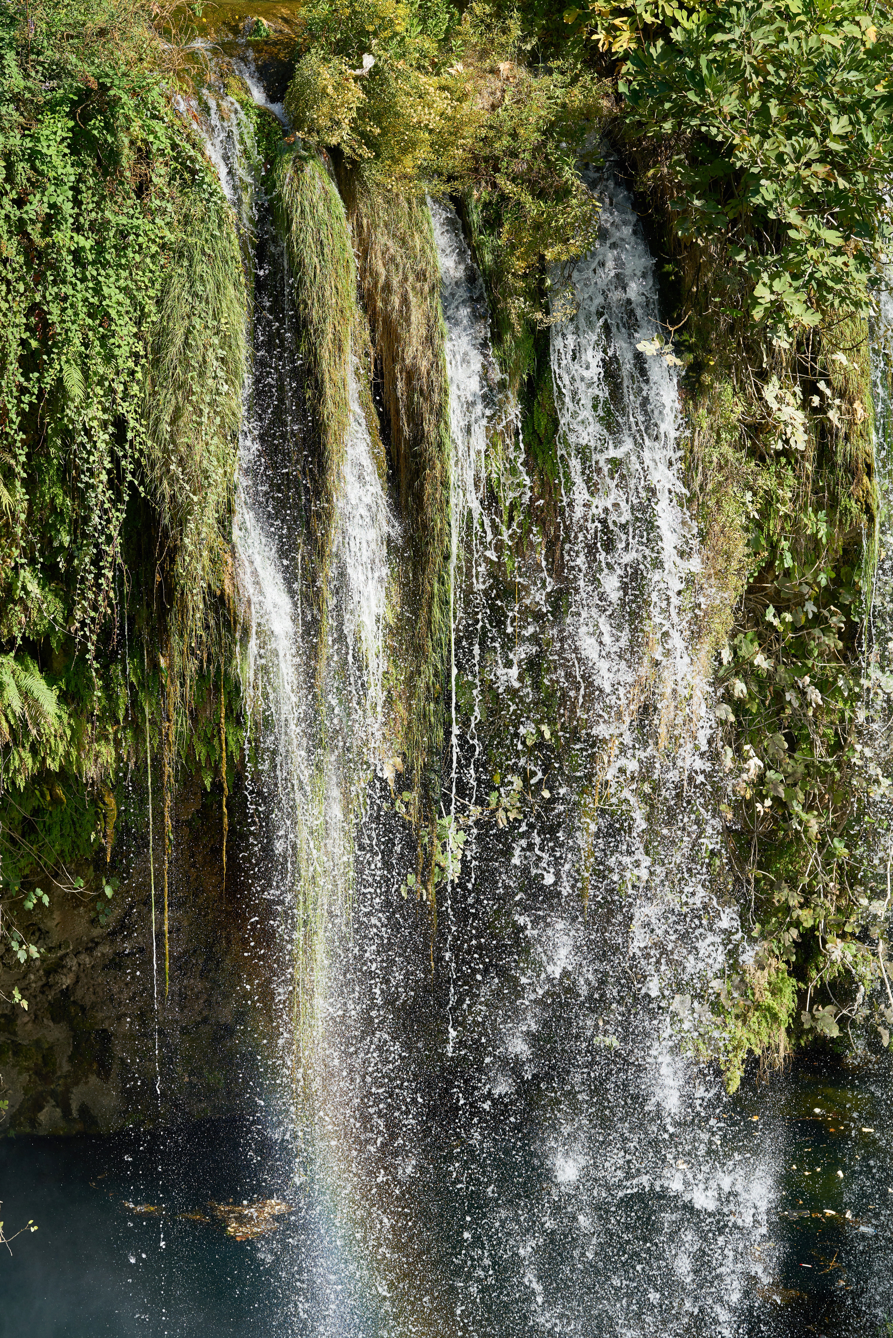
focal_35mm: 85
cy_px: 669
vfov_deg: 23.9
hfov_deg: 16.1
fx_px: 3161
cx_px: 446
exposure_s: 1/1000
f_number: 4.5
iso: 200
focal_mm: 85
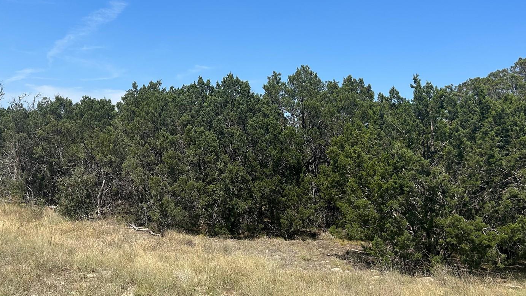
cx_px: 161
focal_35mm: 42
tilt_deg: +5.2
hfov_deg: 47.3
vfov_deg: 28.2
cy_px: 101
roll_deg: -2.0
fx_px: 586
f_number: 1.5
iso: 50
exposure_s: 1/4630
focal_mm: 5.7
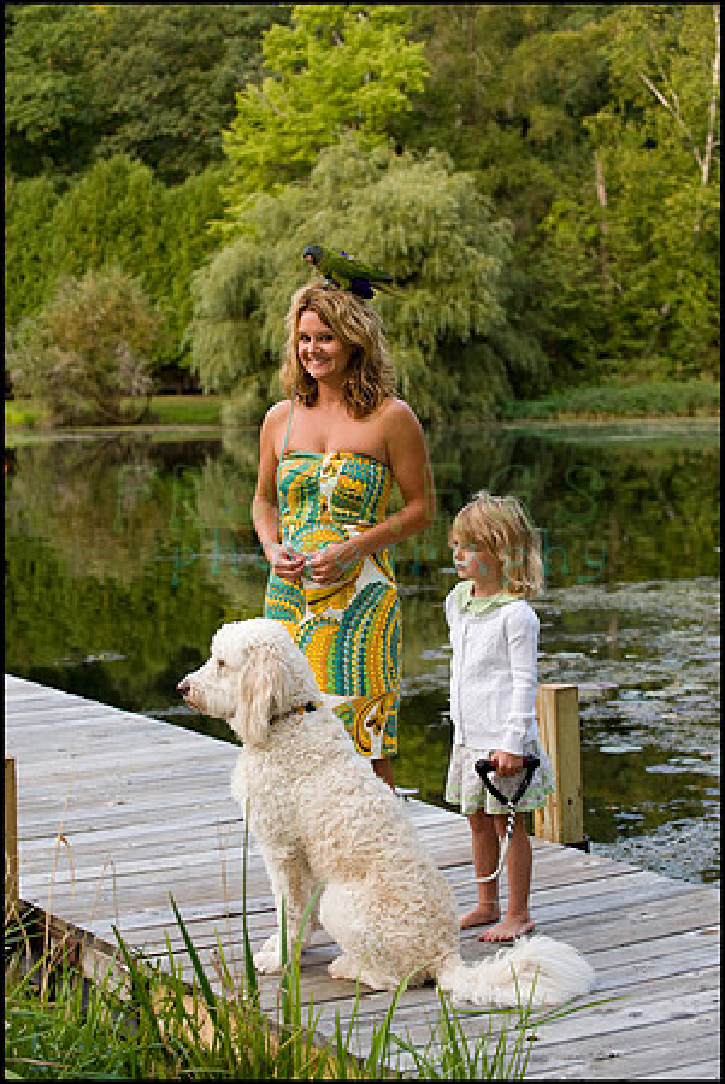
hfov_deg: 17.5
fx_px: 2351
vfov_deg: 26.0
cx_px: 362
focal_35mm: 78
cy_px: 542
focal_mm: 78
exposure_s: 1/200
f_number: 6.3
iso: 400
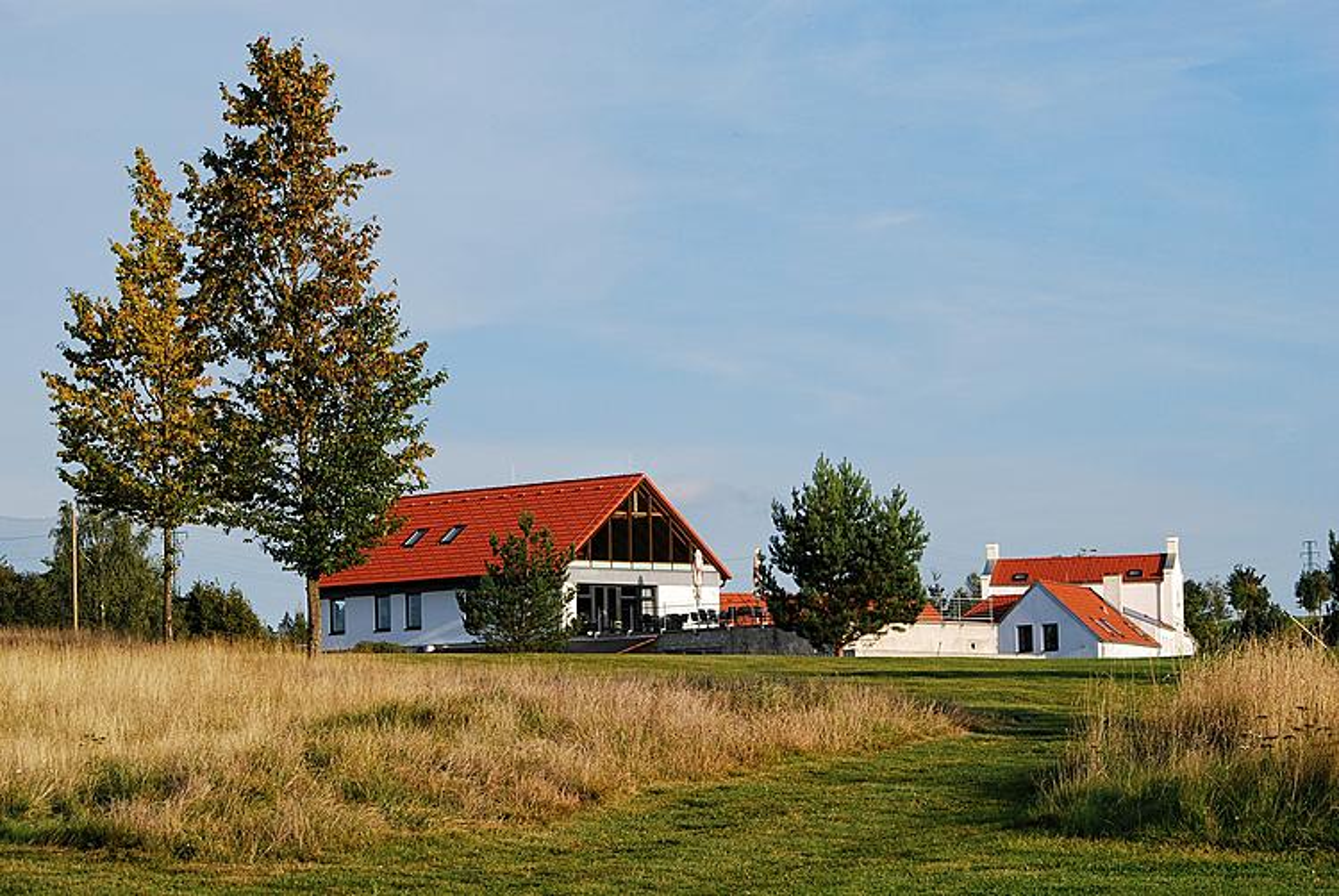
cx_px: 670
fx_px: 3798
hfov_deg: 20.0
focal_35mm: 102
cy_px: 448
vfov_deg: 13.5
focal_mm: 68
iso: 100
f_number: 10
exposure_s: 1/125
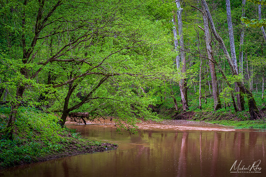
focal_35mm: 105
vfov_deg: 13.0
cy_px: 88
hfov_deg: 19.5
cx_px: 133
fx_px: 776
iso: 100
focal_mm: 105
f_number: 11
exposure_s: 1/10
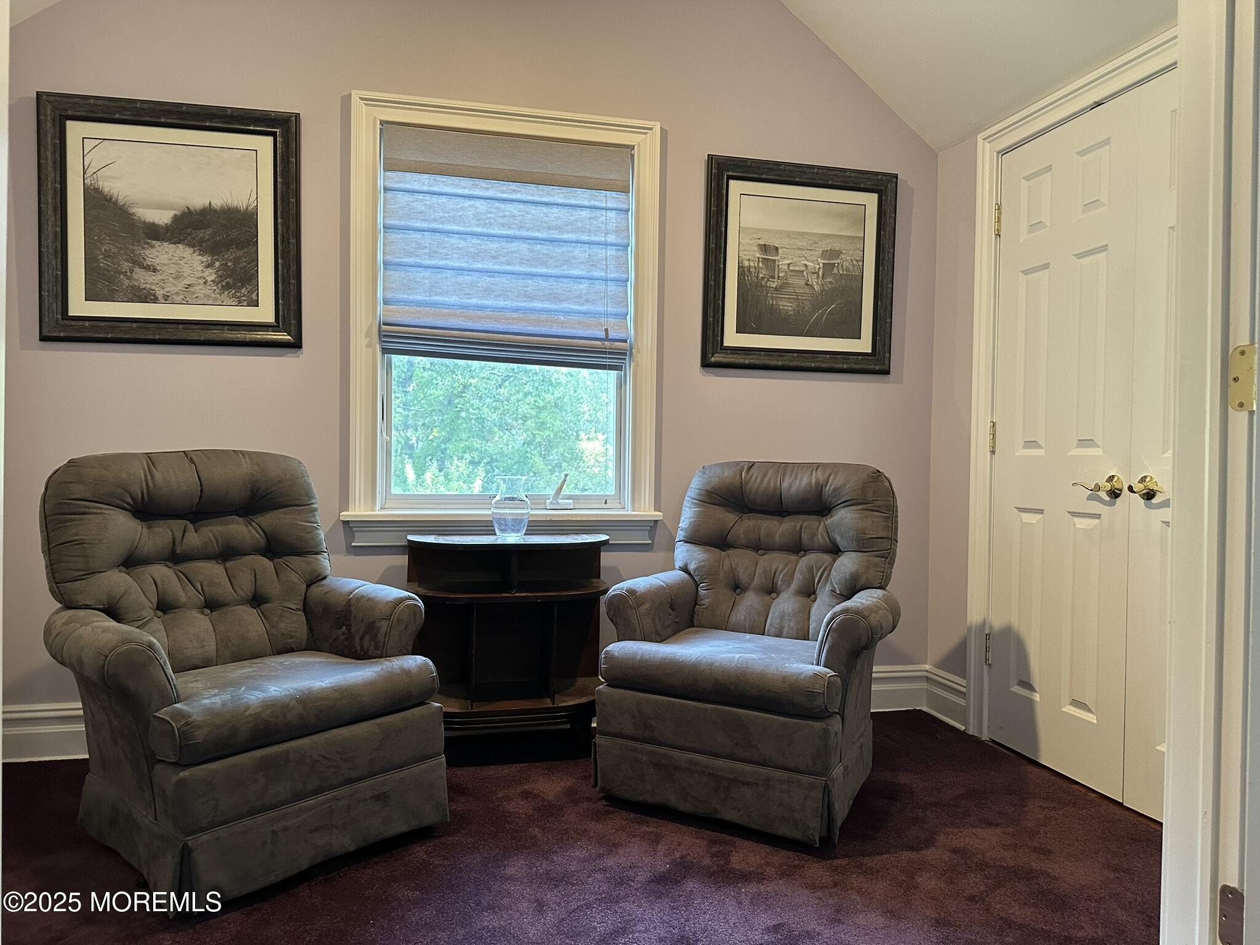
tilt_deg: -0.1
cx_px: 630
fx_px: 874
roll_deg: -0.6
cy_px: 472
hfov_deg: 71.6
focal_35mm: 24
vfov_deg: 56.8
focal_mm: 6.86
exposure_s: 1/60
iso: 320
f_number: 1.78
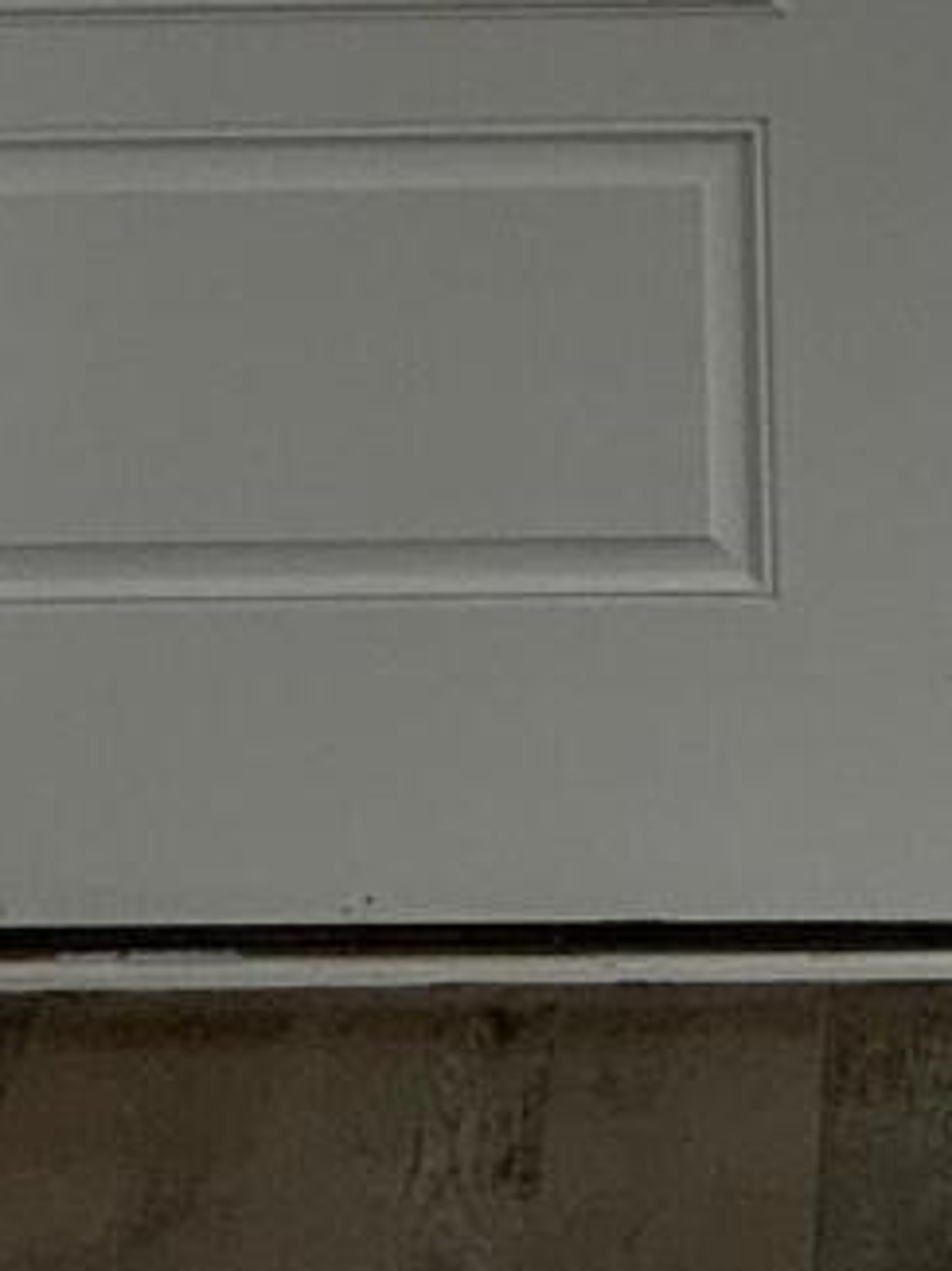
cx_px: 671
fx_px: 6536
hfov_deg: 8.3
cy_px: -1353
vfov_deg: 10.2
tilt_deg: +0.5
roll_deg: -0.4
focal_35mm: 178
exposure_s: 1/120
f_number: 1.8
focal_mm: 3
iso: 50
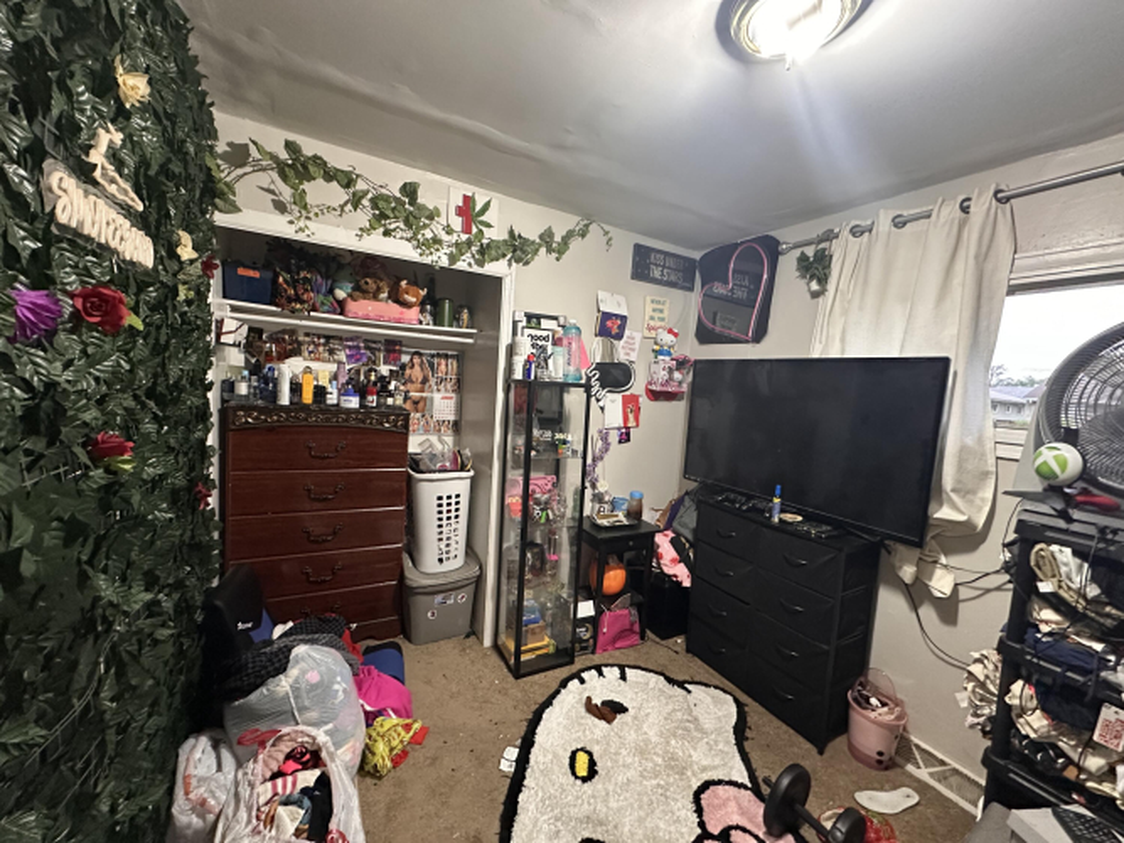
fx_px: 455
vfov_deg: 85.7
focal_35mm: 14
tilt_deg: -5.4
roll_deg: -3.9
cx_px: 562
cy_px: 422
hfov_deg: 102.1
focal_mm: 2.22
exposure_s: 1/60
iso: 640
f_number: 2.2
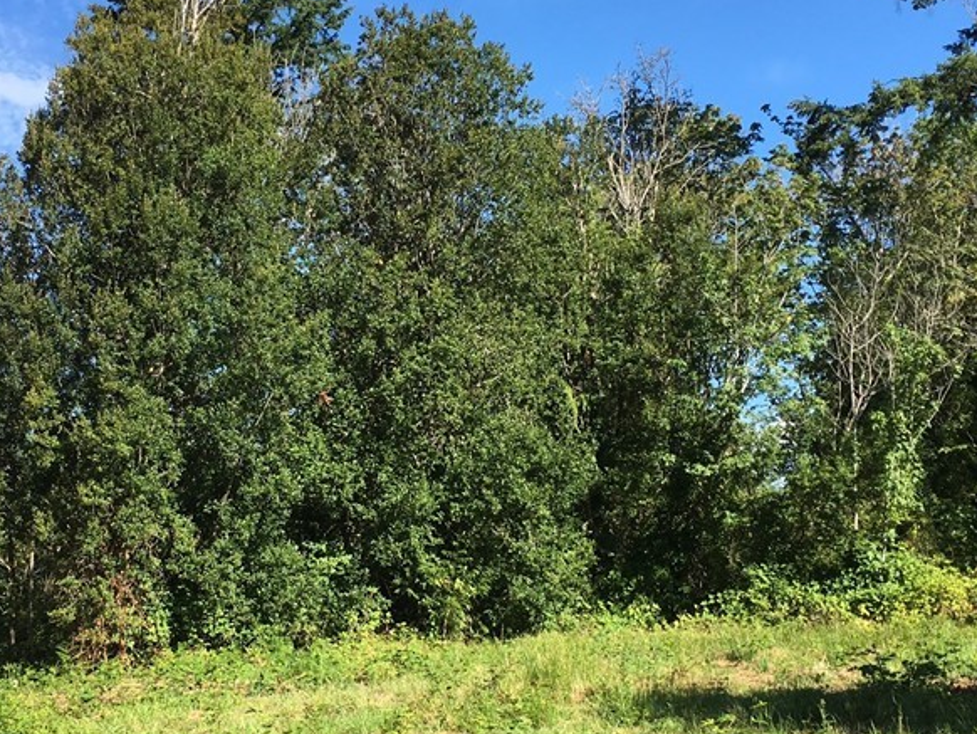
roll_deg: +0.6
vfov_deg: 28.5
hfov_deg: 37.4
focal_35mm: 51
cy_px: 457
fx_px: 1440
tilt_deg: +5.6
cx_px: 423
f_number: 2.2
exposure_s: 1/785
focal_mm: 4.15
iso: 25
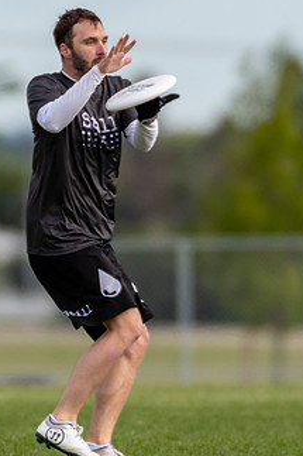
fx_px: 20106
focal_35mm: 1591
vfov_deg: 1.3
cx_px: 164
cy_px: 191
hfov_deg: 0.9
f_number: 4
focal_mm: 400
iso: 110
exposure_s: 1/1000
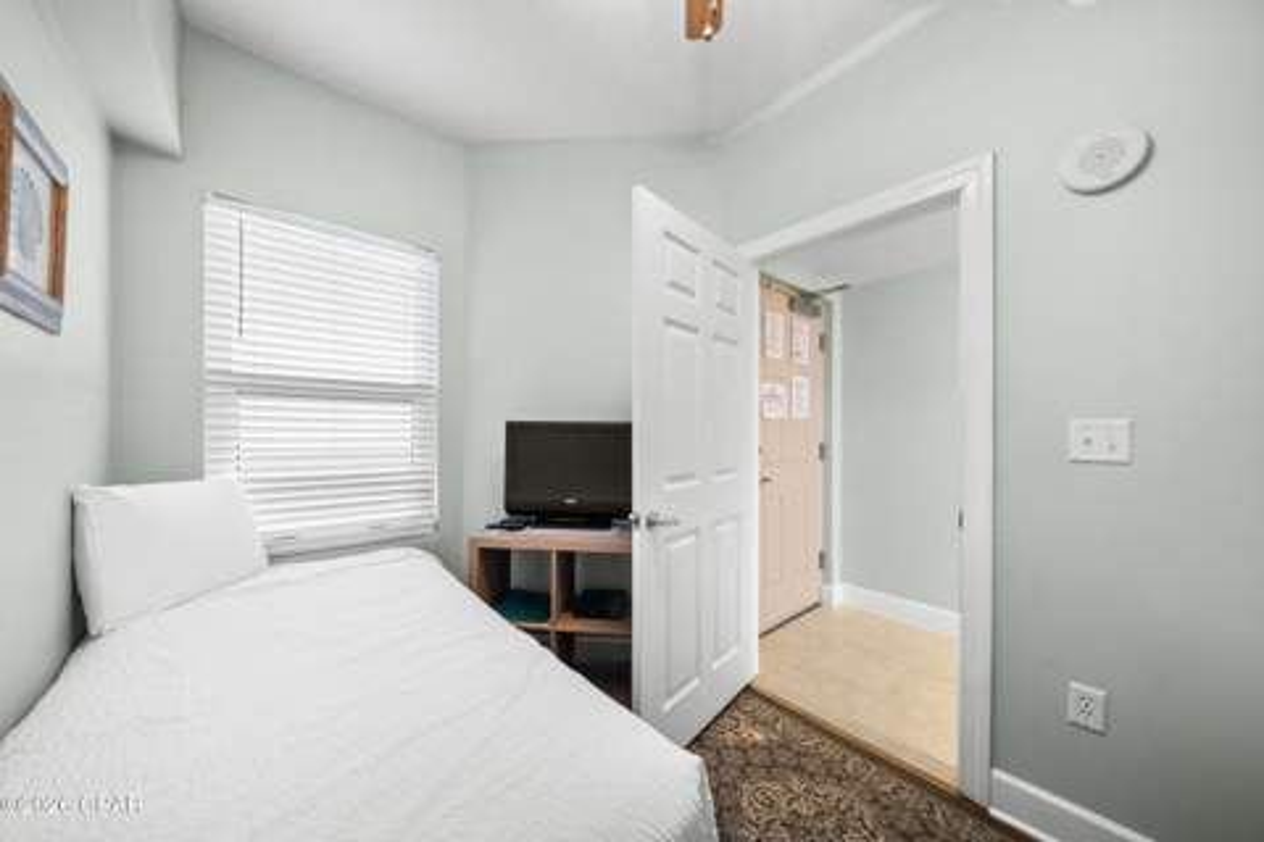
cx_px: 632
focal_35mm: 12
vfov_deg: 90.0
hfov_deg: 112.6
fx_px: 421
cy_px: 421
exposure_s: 2
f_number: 8
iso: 400
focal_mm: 12
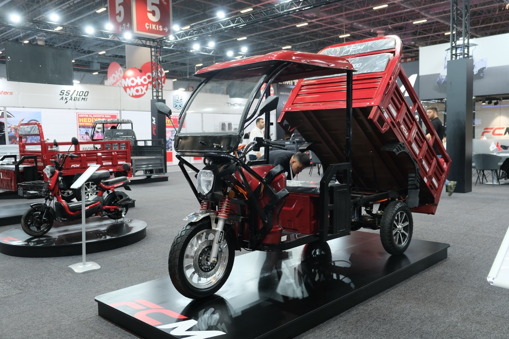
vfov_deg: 42.3
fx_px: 438
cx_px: 254
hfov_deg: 60.3
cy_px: 170
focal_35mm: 31
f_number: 3.2
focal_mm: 20.5
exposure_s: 1/100
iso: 640
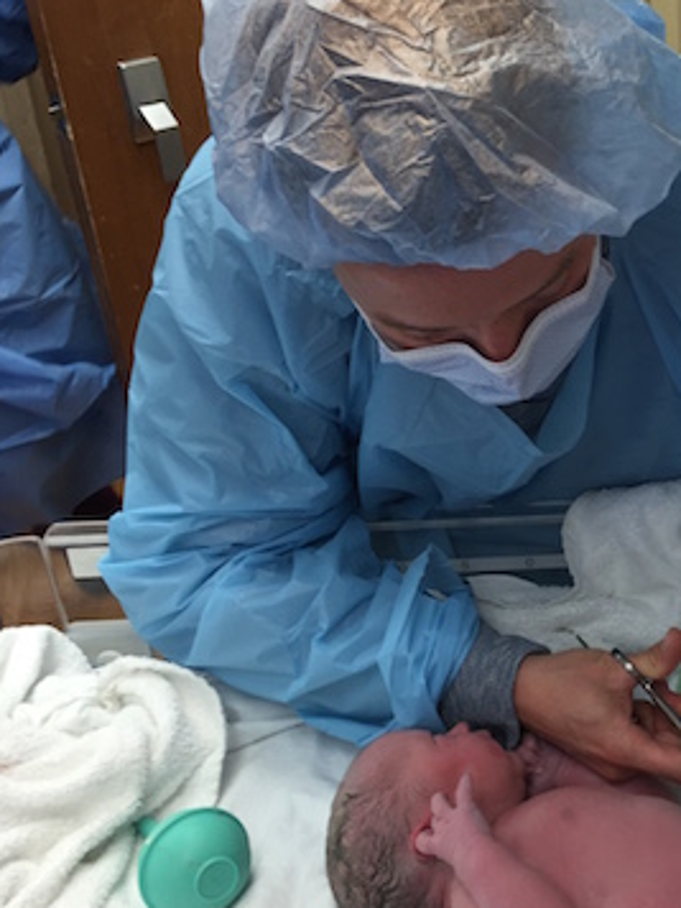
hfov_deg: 25.7
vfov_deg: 36.2
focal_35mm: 53
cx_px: 732
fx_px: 1390
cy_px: 436
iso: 32
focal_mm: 4.15
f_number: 2.2
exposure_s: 1/60
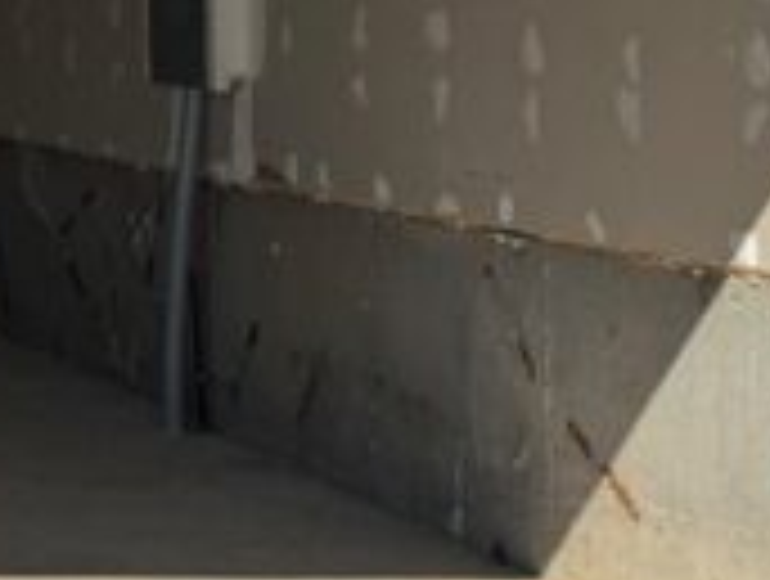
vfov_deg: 12.8
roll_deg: -0.3
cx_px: -784
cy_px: -171
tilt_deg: +3.8
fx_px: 2497
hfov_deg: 14.5
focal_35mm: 112
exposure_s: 1/6173
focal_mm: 6.76
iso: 80
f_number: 1.78
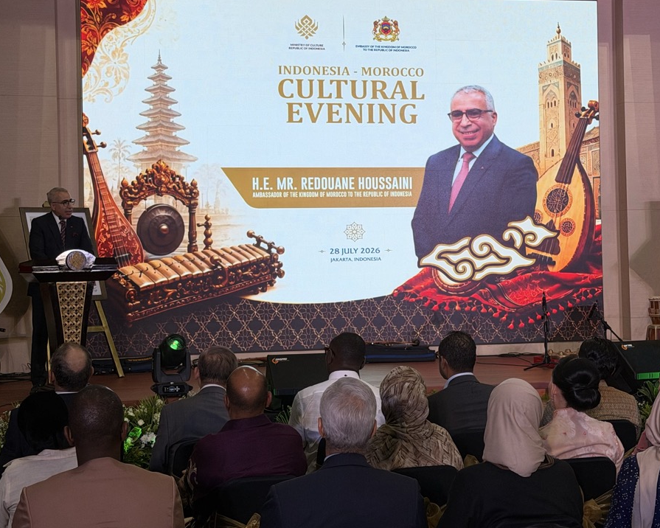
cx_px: 315
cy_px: 210
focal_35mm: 67
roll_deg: +1.1
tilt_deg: +2.2
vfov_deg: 22.8
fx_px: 1309
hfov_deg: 28.3
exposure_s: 1/100
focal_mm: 6.76
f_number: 1.78
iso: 64
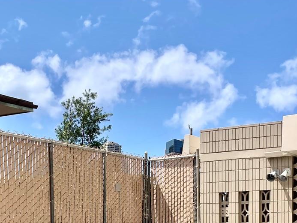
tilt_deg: -3.1
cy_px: 254
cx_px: 151
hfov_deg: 32.2
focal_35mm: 60
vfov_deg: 22.8
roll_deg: +0.7
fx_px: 515
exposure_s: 1/6135
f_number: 1.6
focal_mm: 4.2
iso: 32
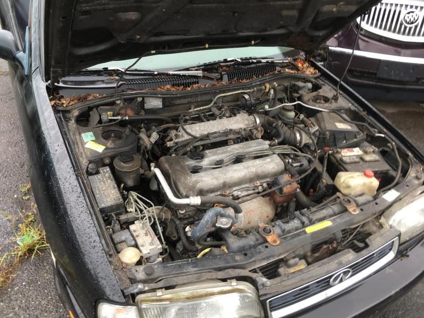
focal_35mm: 29
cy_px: 159
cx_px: 212
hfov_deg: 61.7
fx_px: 355
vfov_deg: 48.2
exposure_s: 1/60
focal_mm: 4.15
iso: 25
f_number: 2.2
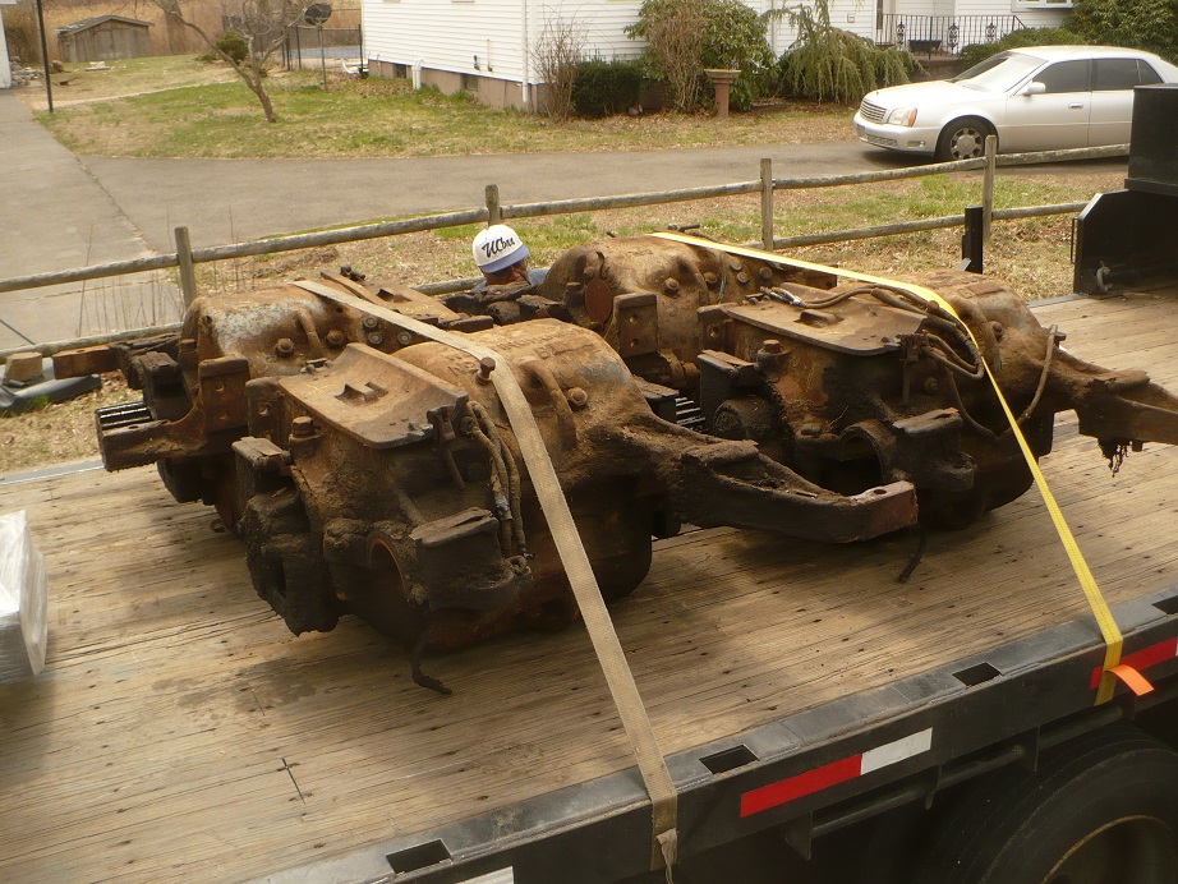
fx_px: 1259
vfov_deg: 38.7
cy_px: 442
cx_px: 589
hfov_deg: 50.1
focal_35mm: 37
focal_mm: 6.1
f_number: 2.8
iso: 100
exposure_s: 1/640
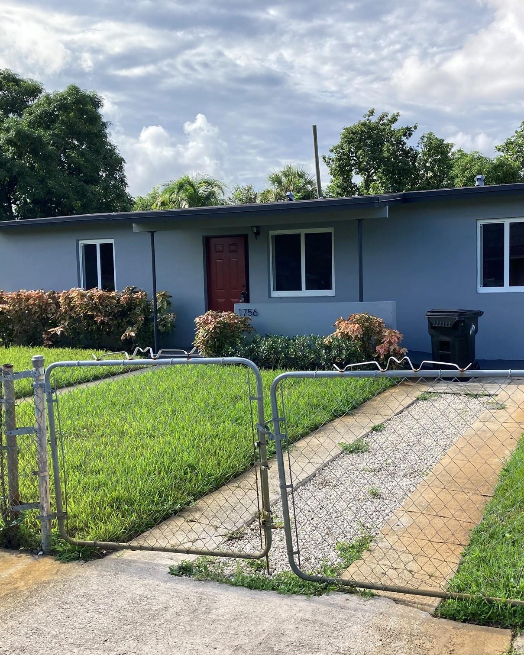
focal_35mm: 37
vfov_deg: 49.1
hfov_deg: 40.0
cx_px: 304
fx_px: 717
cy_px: 329
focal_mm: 3.99
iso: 20
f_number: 1.8
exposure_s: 1/1230
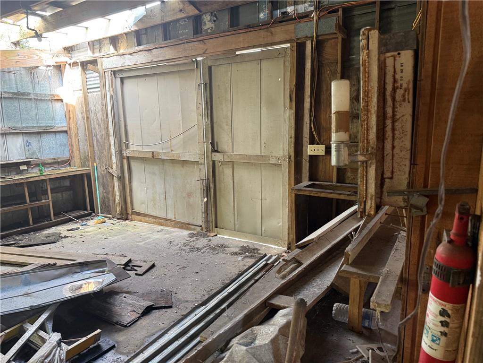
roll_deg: +2.2
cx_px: 242
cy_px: 182
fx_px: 335
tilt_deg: -10.2
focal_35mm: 24
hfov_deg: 71.6
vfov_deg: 56.8
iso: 250
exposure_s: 1/60
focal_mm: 6.76
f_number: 1.78
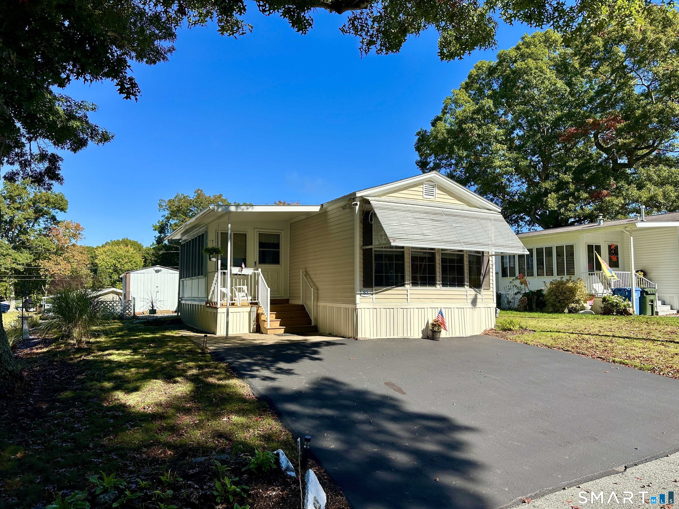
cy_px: 254
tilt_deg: +3.7
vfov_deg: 56.8
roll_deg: +0.6
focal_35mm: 24
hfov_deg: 71.6
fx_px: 471
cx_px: 340
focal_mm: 6.86
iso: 80
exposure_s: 1/4016
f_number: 1.78
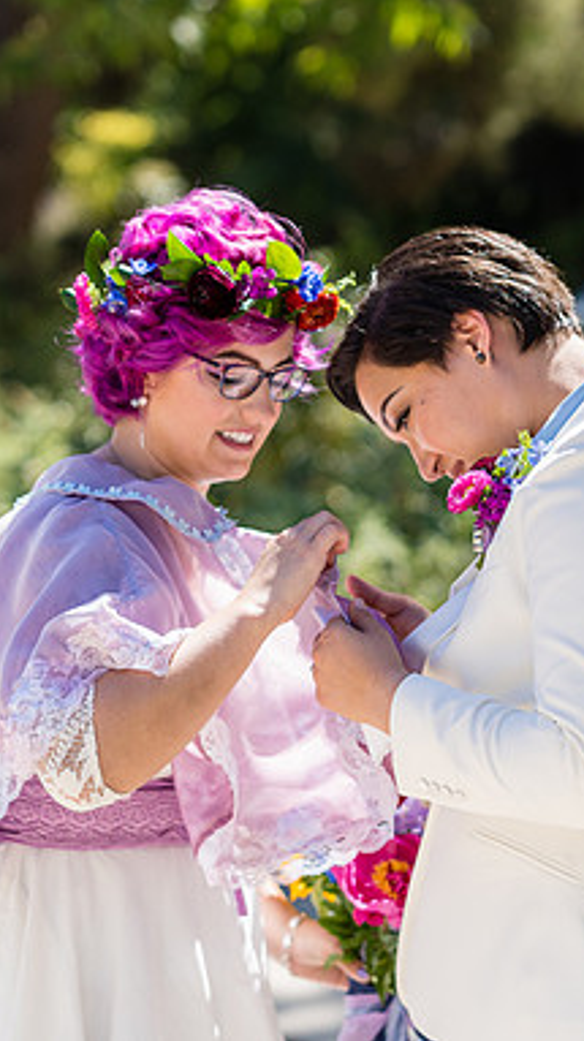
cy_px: 518
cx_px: 391
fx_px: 3722
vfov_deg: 15.9
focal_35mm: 135
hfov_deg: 9.0
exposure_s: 1/800
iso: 100
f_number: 2.8
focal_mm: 85
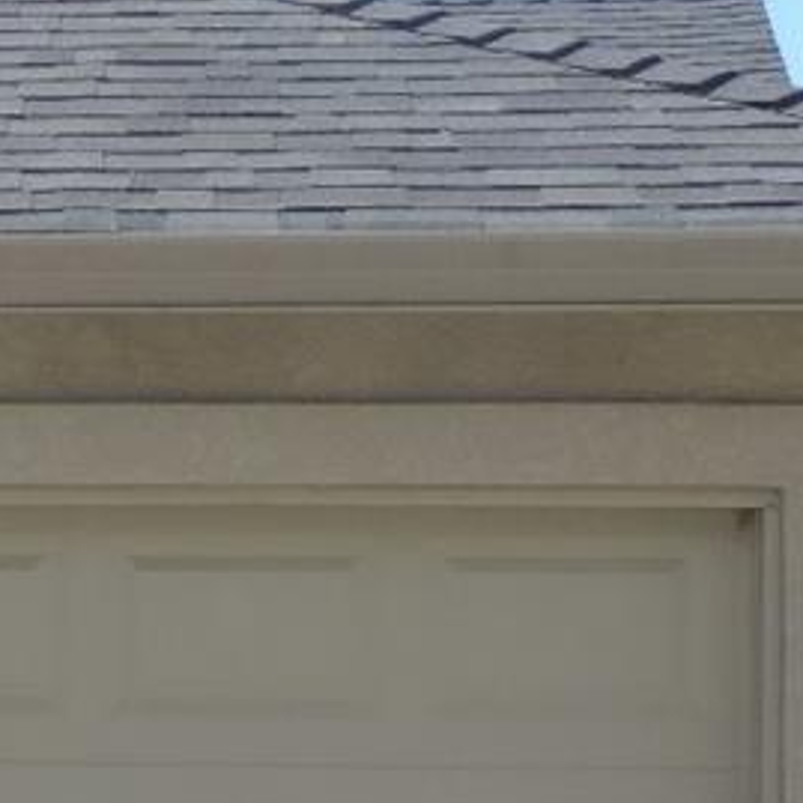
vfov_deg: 8.2
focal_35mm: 212
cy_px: 585
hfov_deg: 7.8
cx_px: -875
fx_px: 5564
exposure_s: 1/1000
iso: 140
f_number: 3.4
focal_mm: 7.6
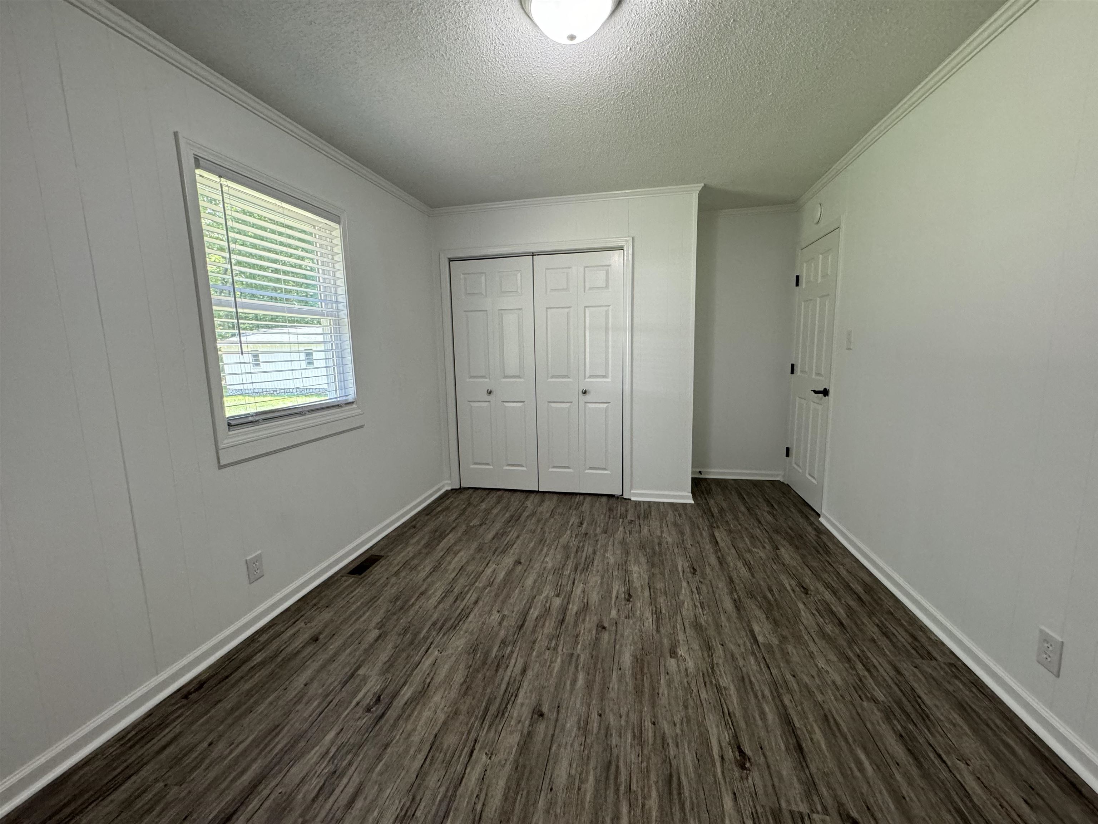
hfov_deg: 102.1
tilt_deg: -8.7
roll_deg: +1.3
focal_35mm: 14
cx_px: 549
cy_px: 412
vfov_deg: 85.7
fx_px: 444
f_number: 2.2
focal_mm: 2.22
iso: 320
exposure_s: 1/120
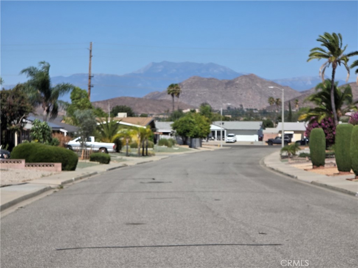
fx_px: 1189
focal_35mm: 115
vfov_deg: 12.9
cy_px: 134
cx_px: 179
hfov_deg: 17.1
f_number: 3.4
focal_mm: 18.6
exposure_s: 1/1936
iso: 64
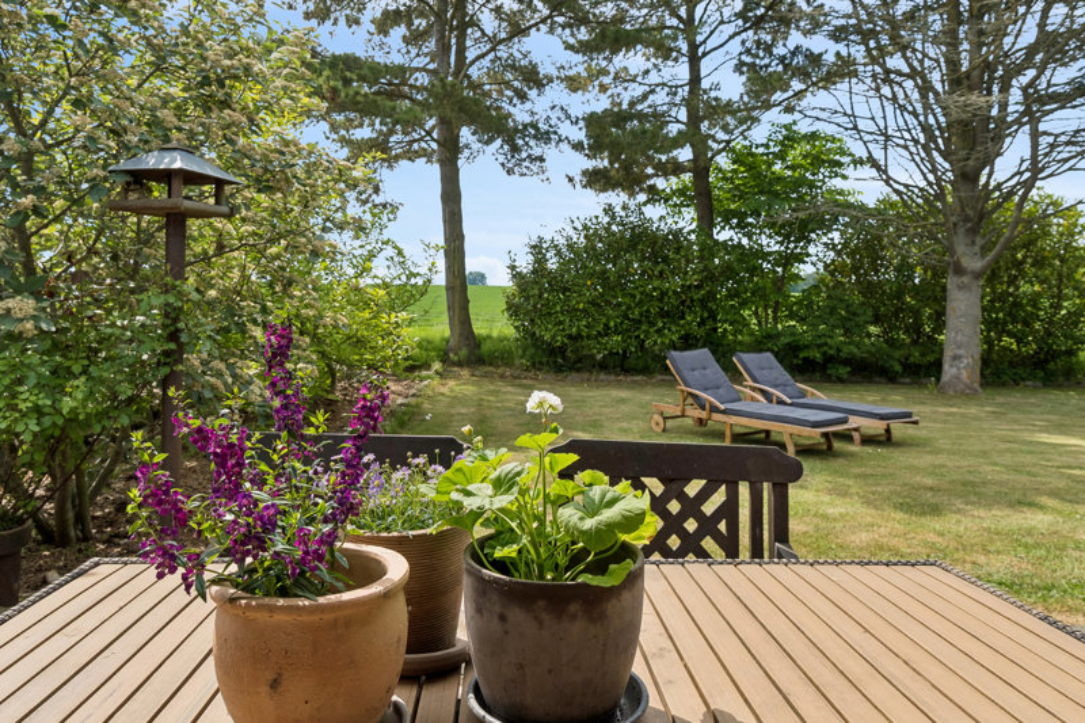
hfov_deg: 73.8
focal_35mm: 24
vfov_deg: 53.1
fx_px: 723
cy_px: 362
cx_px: 542
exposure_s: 1/500
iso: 200
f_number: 8
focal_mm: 16
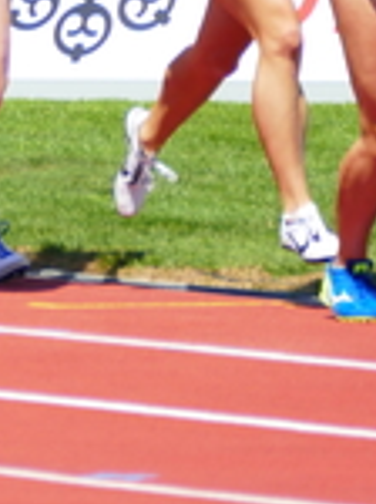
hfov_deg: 1.1
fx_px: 18751
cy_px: 60
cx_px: -433
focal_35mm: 1291
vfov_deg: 1.5
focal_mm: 135.82
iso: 125
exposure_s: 1/1000
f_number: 4
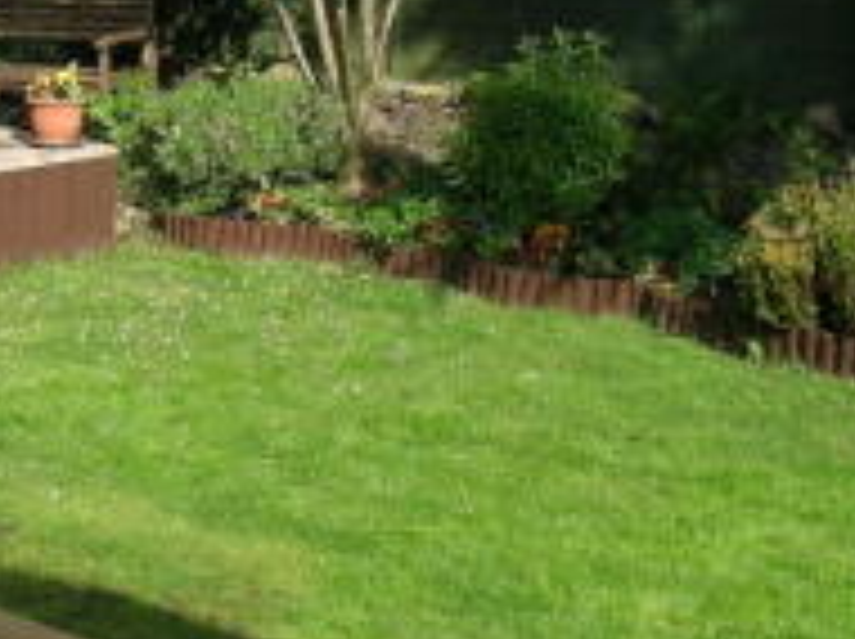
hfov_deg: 22.6
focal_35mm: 86
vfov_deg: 17.0
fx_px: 2121
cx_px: 205
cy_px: 164
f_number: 5.6
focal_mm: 5.8
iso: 50
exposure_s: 1/219
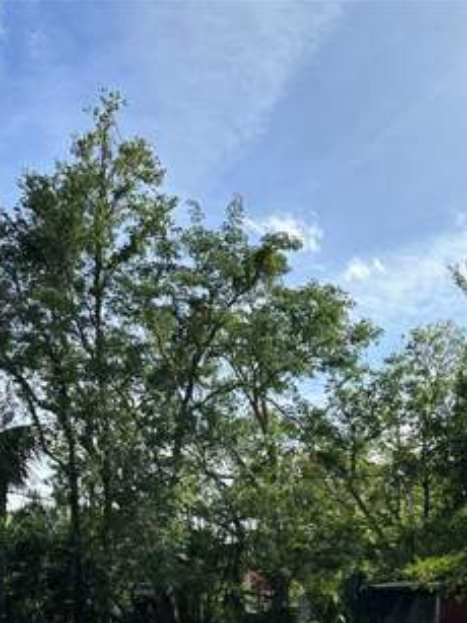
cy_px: 647
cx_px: 370
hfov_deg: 28.5
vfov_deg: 34.2
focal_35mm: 50
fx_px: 900
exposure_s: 1/2882
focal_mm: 6.86
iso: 80
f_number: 1.78
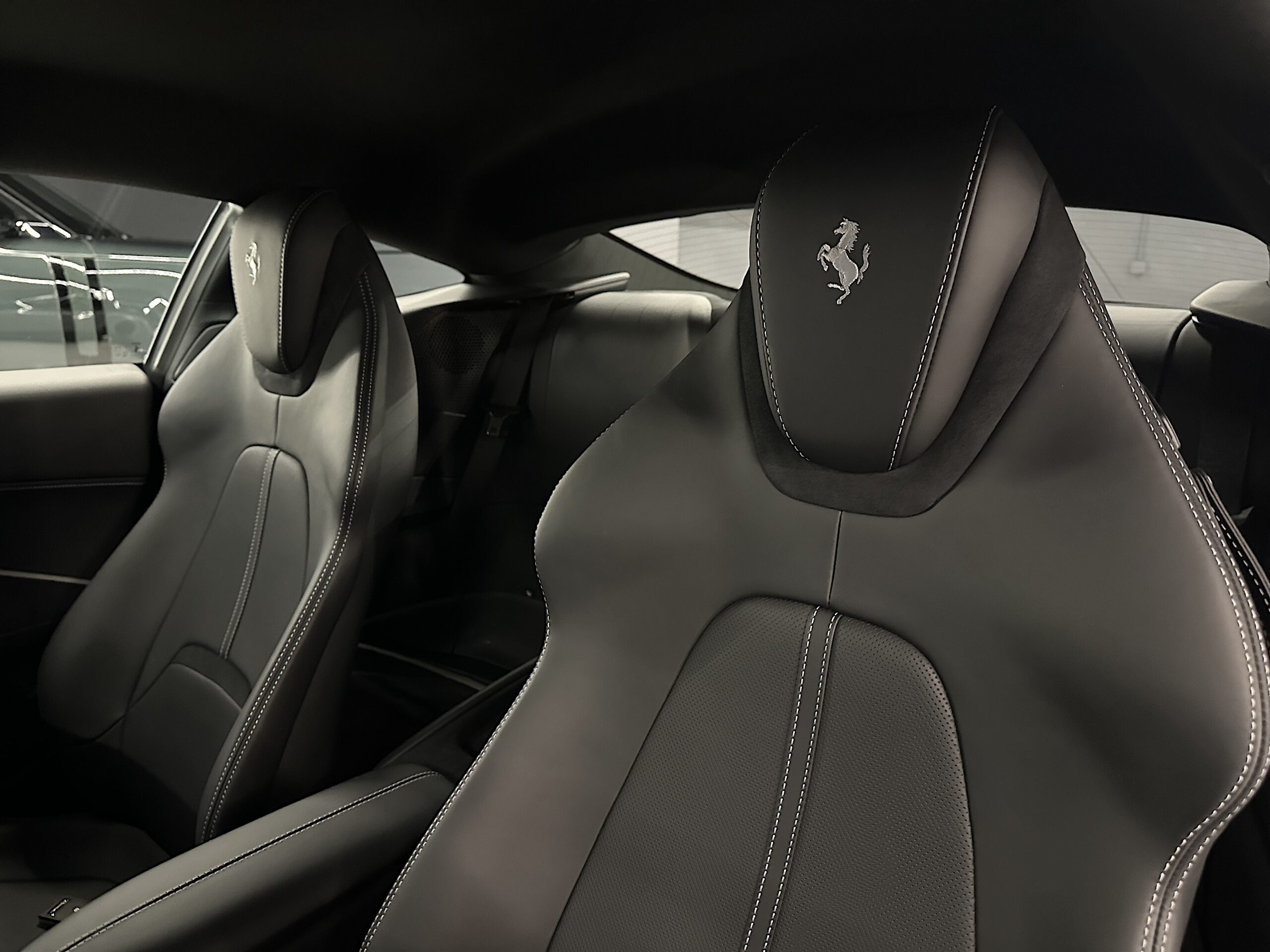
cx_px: 635
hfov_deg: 71.6
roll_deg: -0.7
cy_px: 476
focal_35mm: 24
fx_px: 881
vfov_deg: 56.8
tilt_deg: -13.3
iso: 1600
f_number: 1.78
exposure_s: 1/25
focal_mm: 6.86
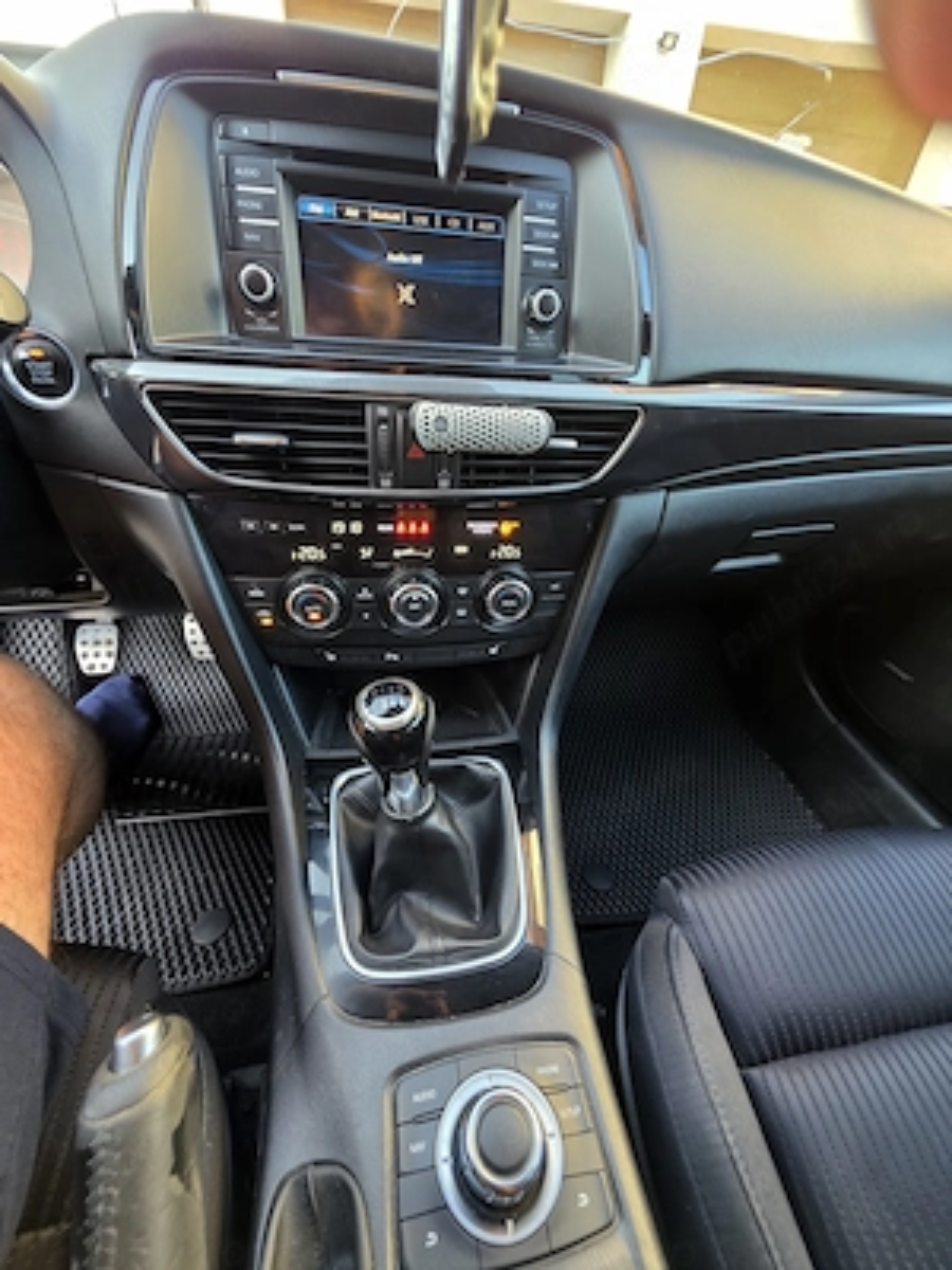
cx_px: 476
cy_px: 635
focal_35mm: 13
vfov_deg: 106.2
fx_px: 477
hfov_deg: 89.9
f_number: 1.9
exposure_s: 1/60.2
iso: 200
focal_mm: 2.2
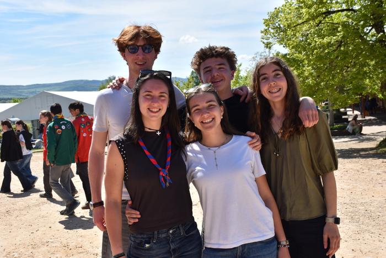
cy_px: 129
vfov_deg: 28.1
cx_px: 193
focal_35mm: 48
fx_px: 515
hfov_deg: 41.1
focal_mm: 32
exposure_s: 1/400
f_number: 10
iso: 200
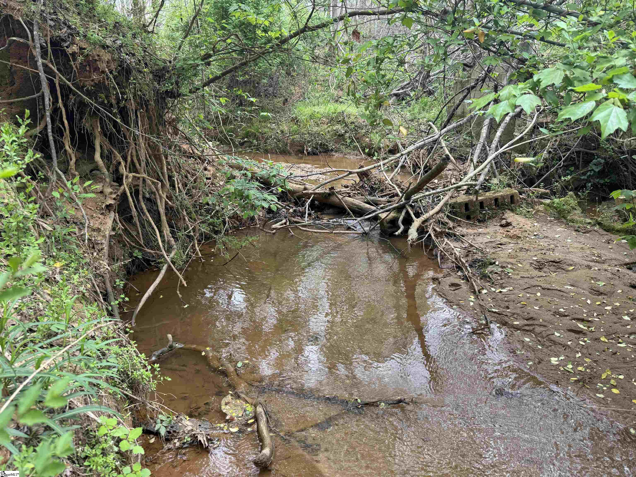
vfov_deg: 56.8
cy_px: 238
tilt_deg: -16.7
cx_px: 318
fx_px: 441
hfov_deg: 71.6
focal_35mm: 24
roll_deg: +2.5
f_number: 1.78
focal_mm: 6.76
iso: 50
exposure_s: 1/121
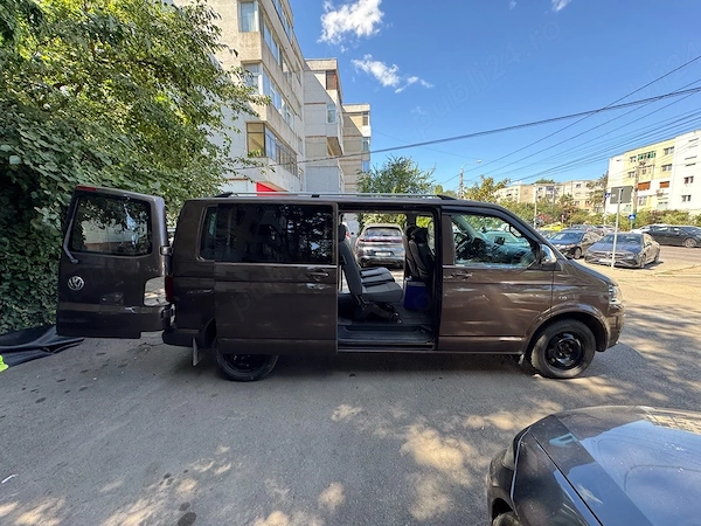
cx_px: 350
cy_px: 263
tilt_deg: -6.8
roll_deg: +0.6
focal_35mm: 14
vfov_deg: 85.7
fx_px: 284
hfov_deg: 102.1
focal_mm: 2.22
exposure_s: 1/115
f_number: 2.2
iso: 40
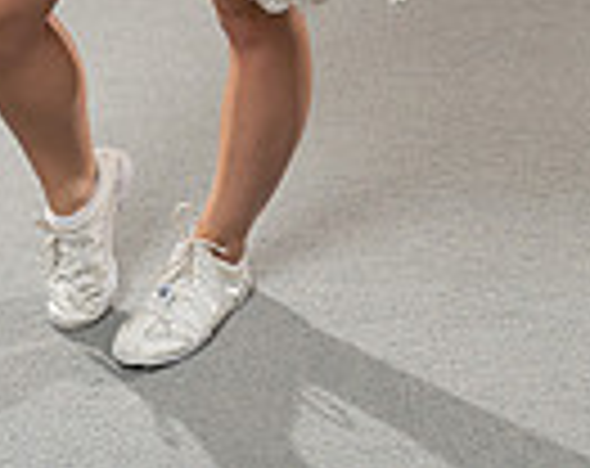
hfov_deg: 19.8
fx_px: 1689
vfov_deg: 13.1
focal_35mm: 97
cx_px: 243
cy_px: -540
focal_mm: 30
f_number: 5.6
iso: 500
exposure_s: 1/250
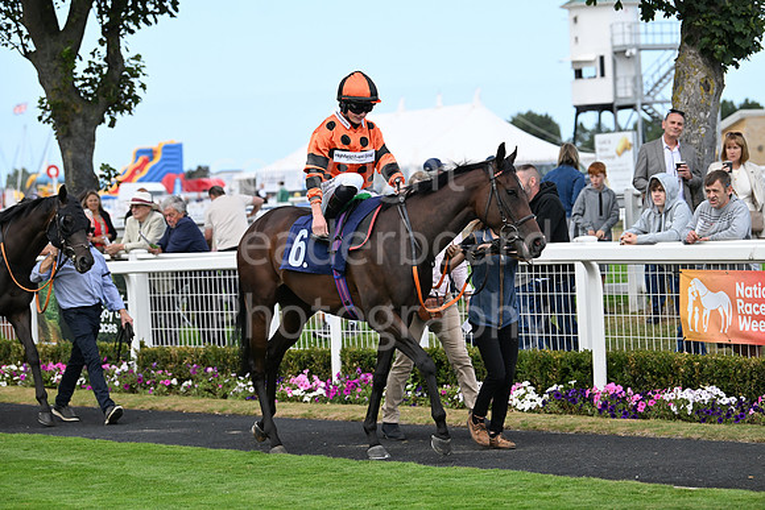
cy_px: 255
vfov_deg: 11.4
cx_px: 382
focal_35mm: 120
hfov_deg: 17.1
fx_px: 2550
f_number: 4.5
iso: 800
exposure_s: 1/2500
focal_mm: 120
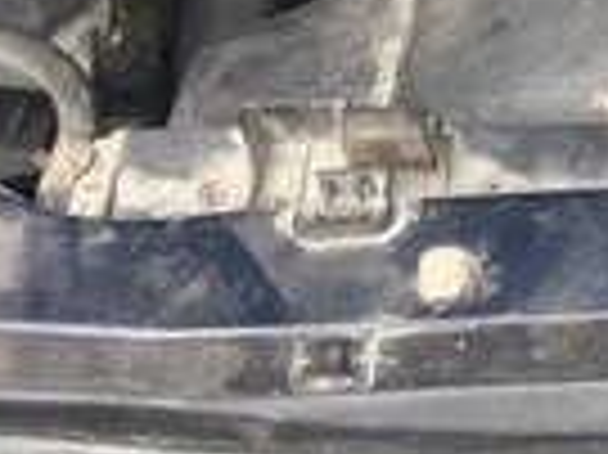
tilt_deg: -40.7
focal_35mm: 142
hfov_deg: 13.0
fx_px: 2492
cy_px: -470
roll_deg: +0.0
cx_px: 968
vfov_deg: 9.7
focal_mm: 4.15
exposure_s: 1/50
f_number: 2.2
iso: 40
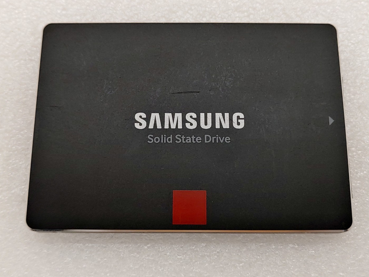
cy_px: 136
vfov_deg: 34.3
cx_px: 186
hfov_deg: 44.8
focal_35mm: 42
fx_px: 448
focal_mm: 4.36
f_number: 1.8
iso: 50
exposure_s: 1/120
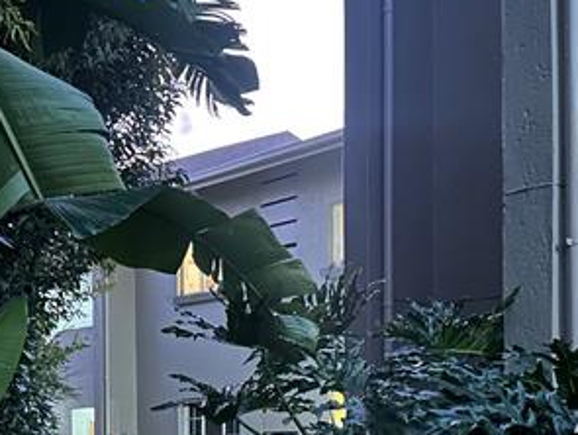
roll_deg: +1.1
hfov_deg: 29.5
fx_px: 1087
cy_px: 447
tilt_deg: +1.1
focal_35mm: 65
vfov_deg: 21.7
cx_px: 176
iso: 2500
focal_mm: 6.86
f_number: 1.78
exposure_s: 1/9
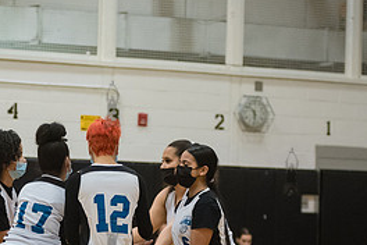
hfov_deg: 11.7
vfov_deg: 7.8
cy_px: 239
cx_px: 111
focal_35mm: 176
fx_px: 1794
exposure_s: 1/400
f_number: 3.2
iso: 5000
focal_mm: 80
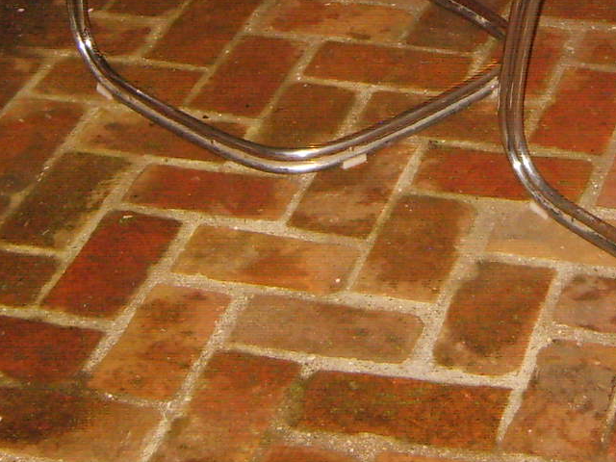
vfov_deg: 12.9
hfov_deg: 17.5
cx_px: 475
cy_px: -97
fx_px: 1993
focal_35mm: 112
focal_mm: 7.4
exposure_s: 1/30
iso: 235
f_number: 2.8
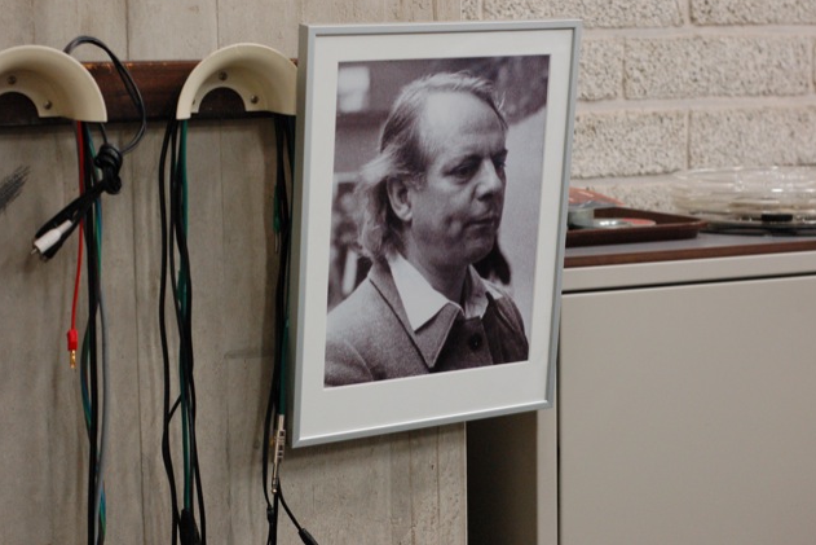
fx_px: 1723
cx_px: 409
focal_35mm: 76
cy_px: 271
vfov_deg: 18.0
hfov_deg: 26.6
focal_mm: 50
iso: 1600
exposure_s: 1/80
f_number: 4.5
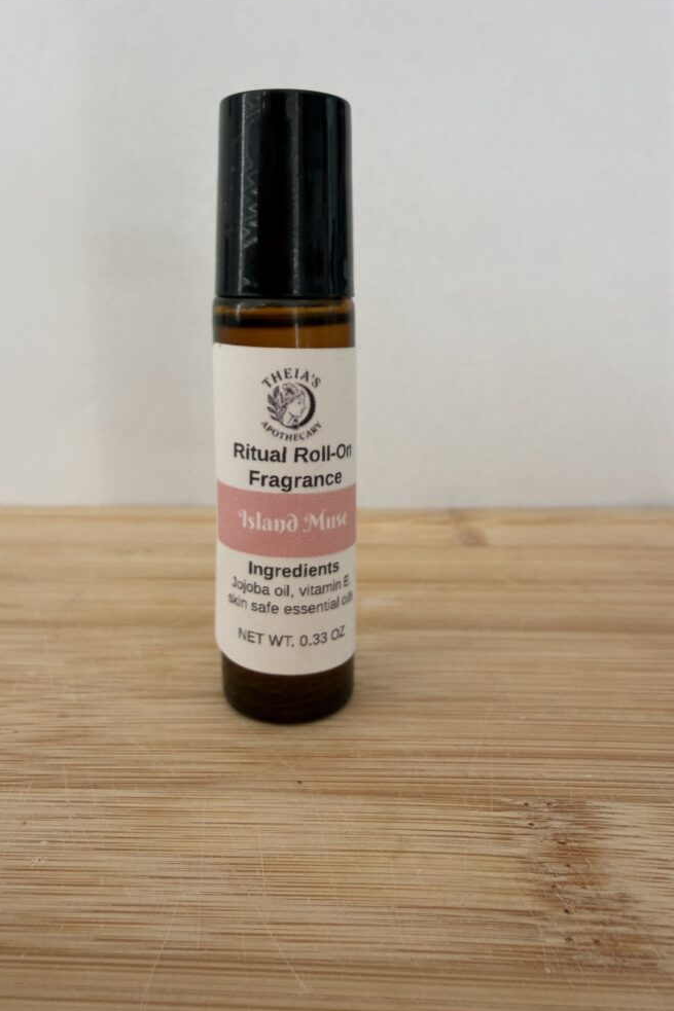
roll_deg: +1.5
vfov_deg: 69.4
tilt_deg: -5.4
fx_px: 730
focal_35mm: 26
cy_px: 511
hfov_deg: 49.5
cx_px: 312
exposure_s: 1/121
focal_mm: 2.22
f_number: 2.2
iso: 125
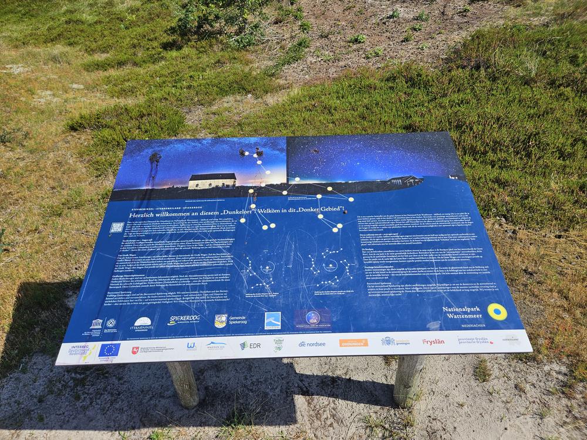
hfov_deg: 73.9
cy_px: 220
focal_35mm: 23
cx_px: 294
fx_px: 390
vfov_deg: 58.9
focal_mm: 5.4
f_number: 1.8
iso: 25
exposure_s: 1/1941
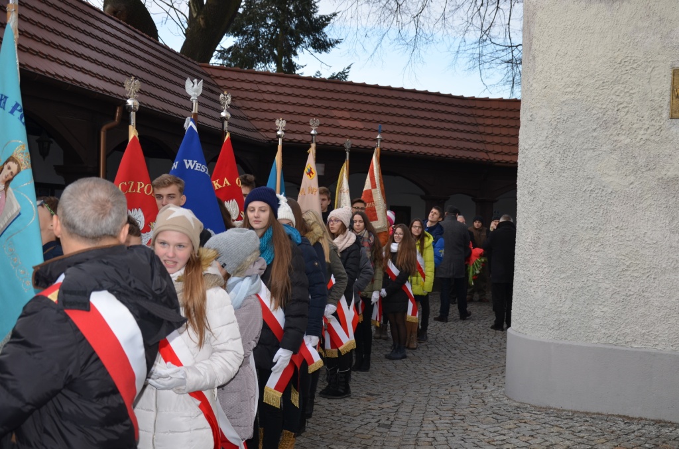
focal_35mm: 48
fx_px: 903
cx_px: 340
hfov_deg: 41.2
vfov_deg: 27.9
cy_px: 224
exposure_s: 1/200
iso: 160
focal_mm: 32
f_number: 4.2
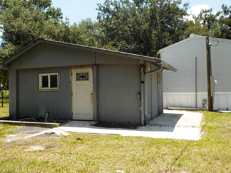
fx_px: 214
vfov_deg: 44.2
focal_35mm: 32
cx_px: 122
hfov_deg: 56.8
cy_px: 87
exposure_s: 1/800
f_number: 3.3
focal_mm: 4.1
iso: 125
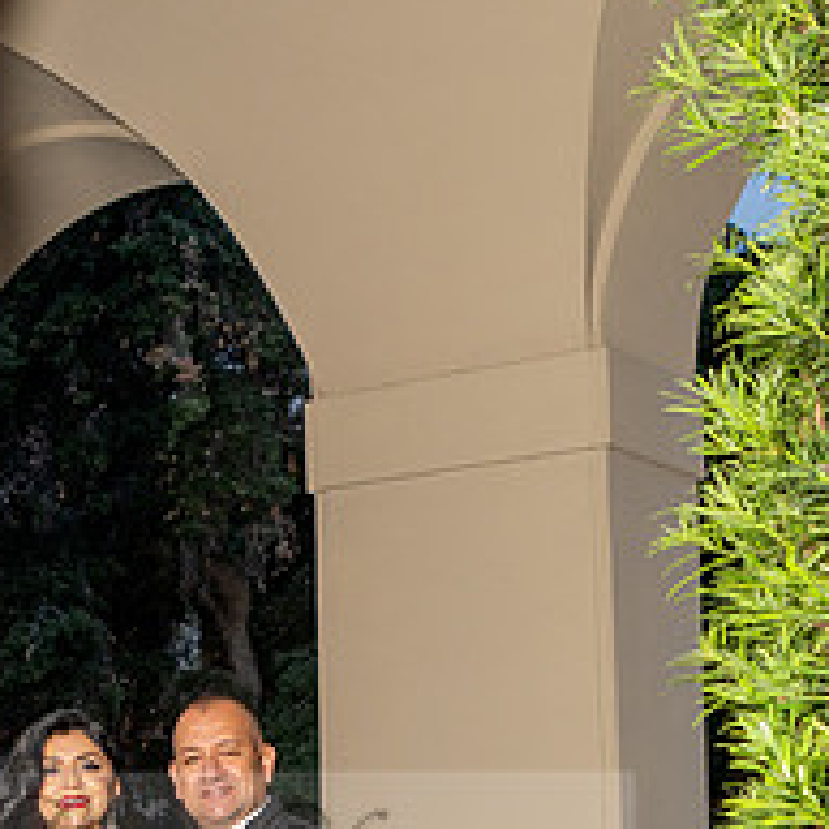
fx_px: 2466
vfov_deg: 18.8
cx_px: 167
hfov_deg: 18.9
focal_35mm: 91
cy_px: 725
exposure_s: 1/200
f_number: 4
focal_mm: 24
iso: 400
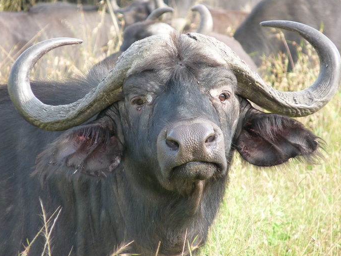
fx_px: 4739
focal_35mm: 481
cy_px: 129
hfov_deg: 4.1
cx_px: 173
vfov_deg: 3.1
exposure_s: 1/125
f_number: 4.4
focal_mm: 83.2
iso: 200
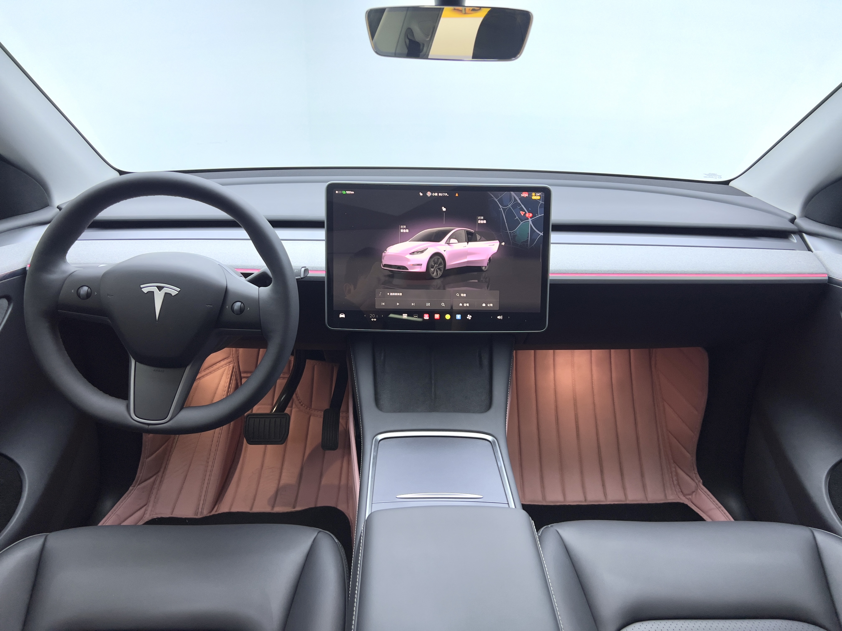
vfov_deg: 53.1
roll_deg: -0.9
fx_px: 632
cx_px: 421
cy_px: 316
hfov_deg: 67.3
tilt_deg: -20.6
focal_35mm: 26
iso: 80
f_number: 1.5
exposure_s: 1/121
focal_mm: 5.7
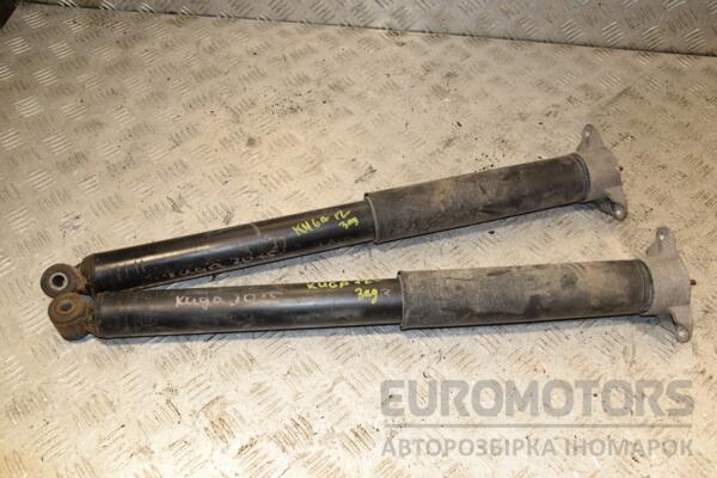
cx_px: 358
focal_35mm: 33
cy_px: 239
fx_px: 657
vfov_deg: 40.0
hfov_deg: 57.2
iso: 800
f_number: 6.3
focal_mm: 22
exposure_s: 1/200
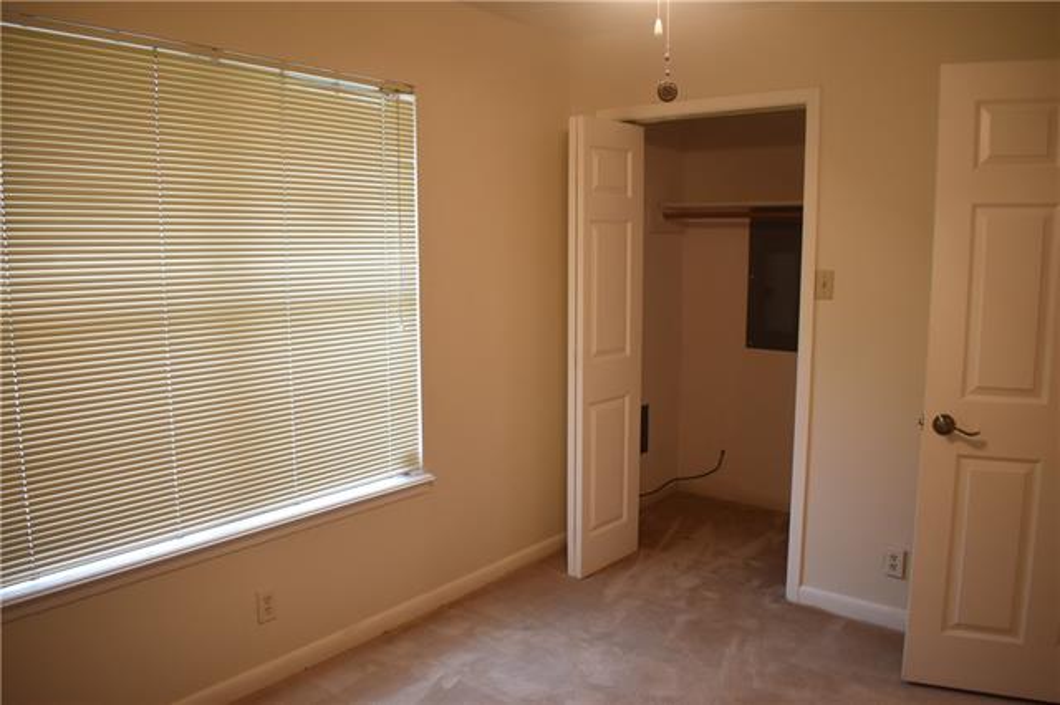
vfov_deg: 47.9
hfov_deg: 67.4
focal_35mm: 27
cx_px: 530
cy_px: 352
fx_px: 795
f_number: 3.5
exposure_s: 1/60
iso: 900
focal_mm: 18
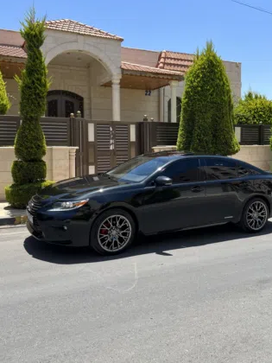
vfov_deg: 55.1
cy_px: 154
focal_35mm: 33
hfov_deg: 42.8
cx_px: 159
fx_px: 346
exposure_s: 1/2841
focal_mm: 5.7
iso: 50
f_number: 1.5
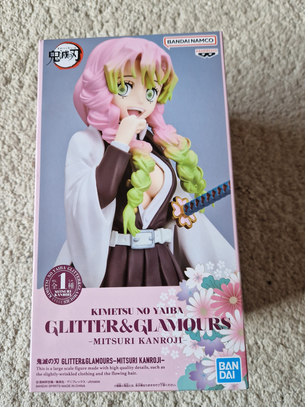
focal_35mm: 23
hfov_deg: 58.9
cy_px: 204
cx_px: 152
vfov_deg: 73.9
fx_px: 270
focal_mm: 5.4
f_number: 1.8
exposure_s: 1/100
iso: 50
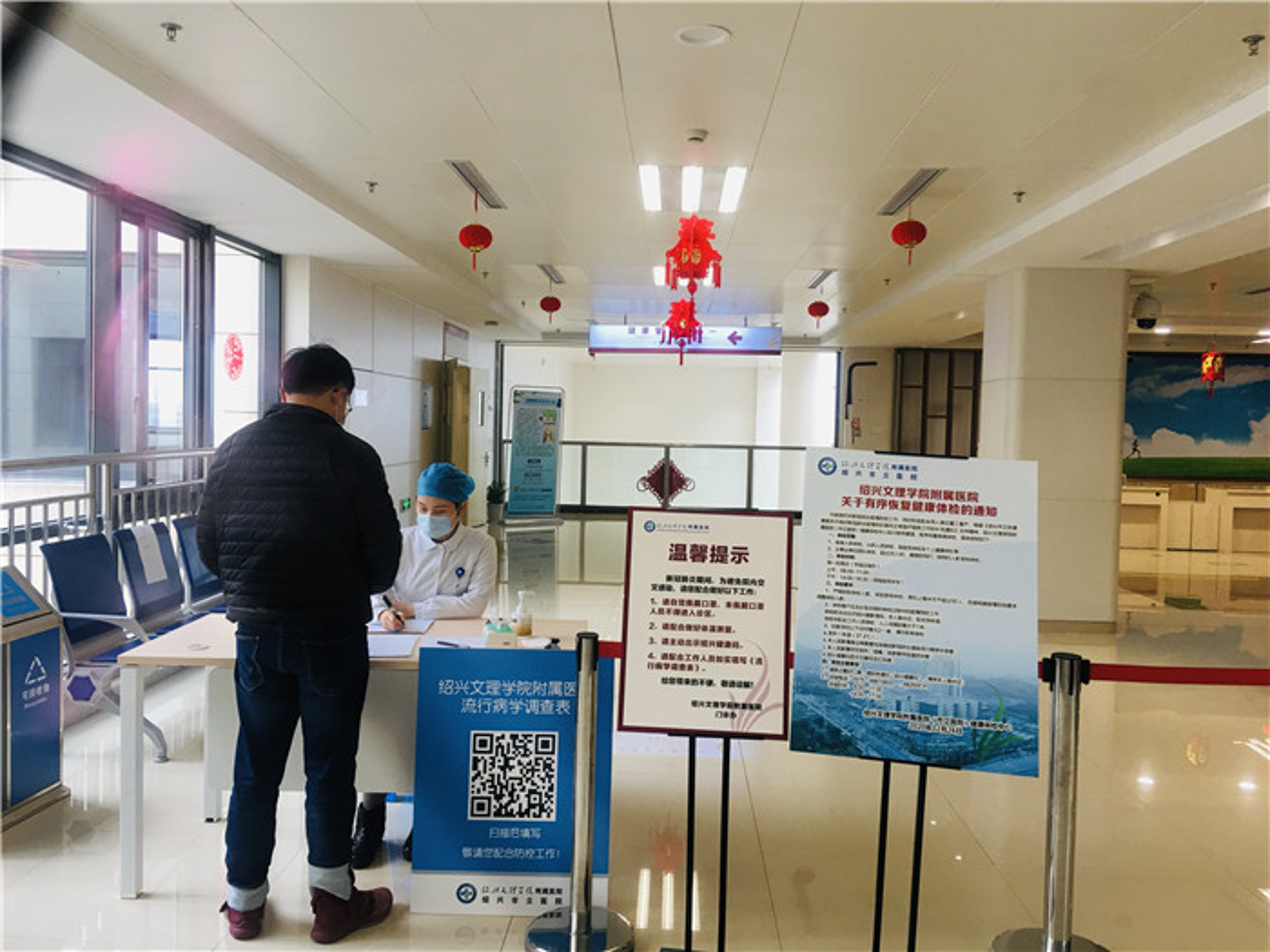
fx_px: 1064
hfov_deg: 61.7
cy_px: 476
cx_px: 635
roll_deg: -1.4
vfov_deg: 48.2
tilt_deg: -1.4
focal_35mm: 29
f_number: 2.2
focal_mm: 4.15
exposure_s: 1/33
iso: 32
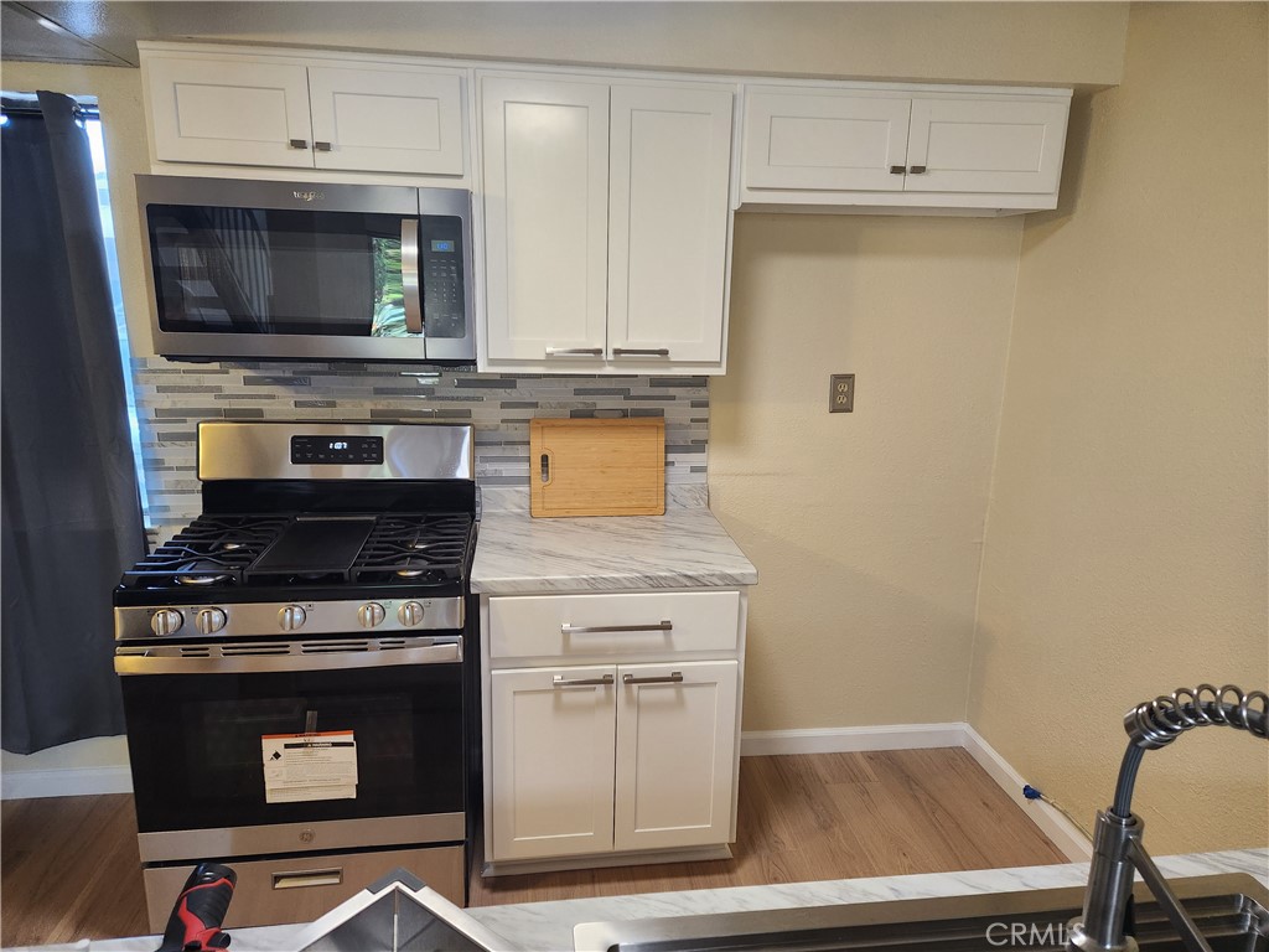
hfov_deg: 73.9
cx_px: 634
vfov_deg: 58.9
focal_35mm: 23
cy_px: 476
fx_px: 843
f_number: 1.8
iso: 250
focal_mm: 5.4
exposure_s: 1/120
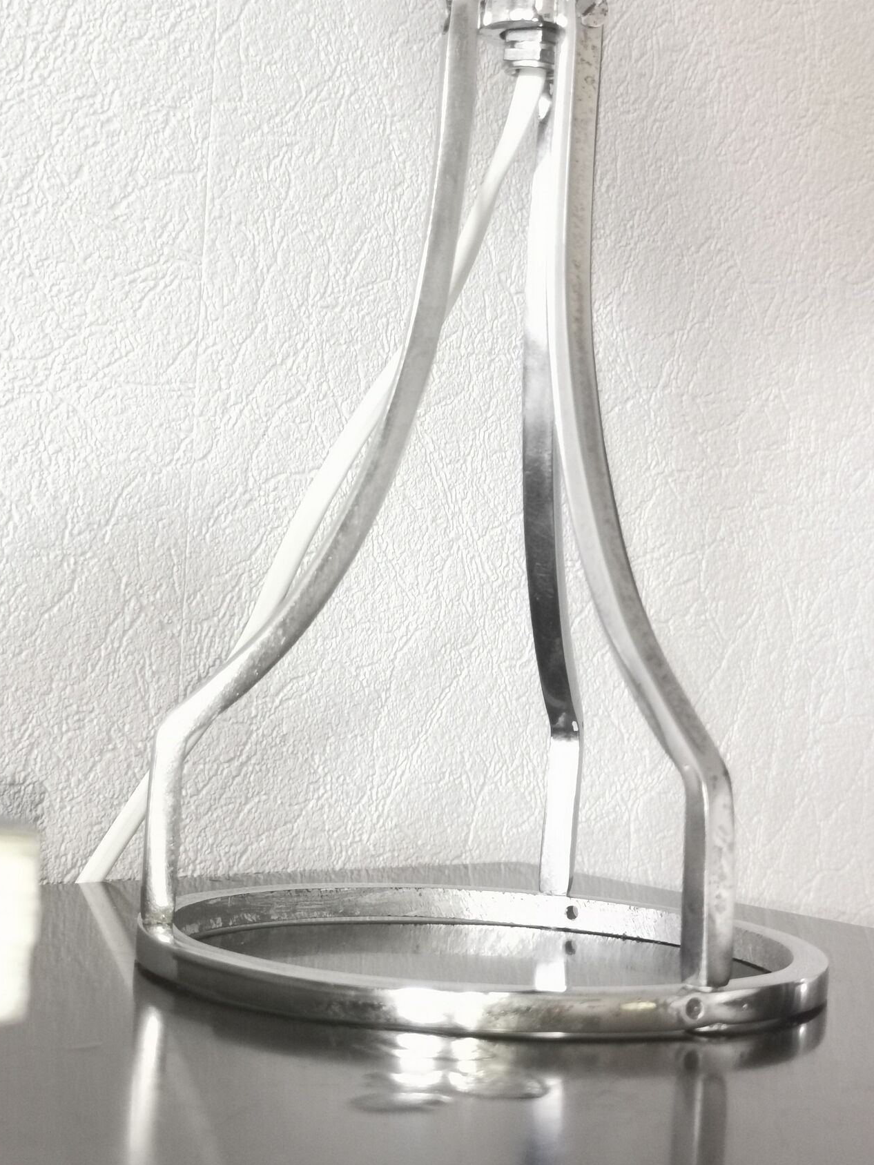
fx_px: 2155
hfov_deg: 22.9
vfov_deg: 30.2
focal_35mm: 64
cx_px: 464
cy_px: 476
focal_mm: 5.58
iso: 400
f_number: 1.8
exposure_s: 1/50
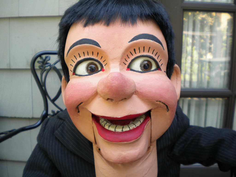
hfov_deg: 52.6
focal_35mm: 35
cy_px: 88
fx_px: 239
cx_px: 118
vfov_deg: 40.7
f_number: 3.1
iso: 97
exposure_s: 1/54.1
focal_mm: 6.3
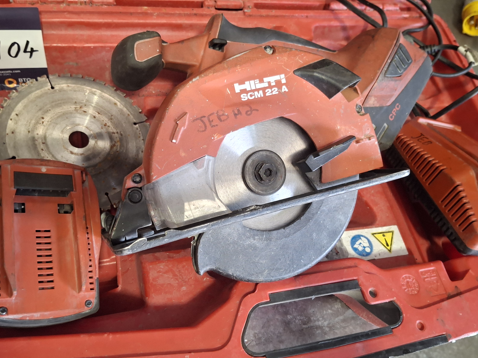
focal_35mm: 32
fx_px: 442
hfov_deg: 56.8
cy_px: 168
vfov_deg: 44.1
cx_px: 240
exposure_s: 1/60
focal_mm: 4.69
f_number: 1.8
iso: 250
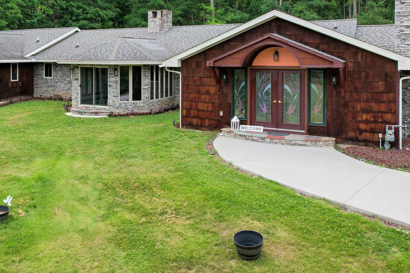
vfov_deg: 38.2
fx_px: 387
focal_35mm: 34
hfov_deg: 54.5
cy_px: 81
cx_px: 133
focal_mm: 8.4
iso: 110
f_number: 2.8
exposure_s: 1/80
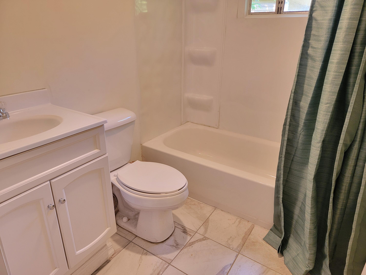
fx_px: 254
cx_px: 183
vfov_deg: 56.8
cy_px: 138
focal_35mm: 24
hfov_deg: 71.6
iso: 200
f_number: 1.8
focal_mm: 6.7
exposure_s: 1/60
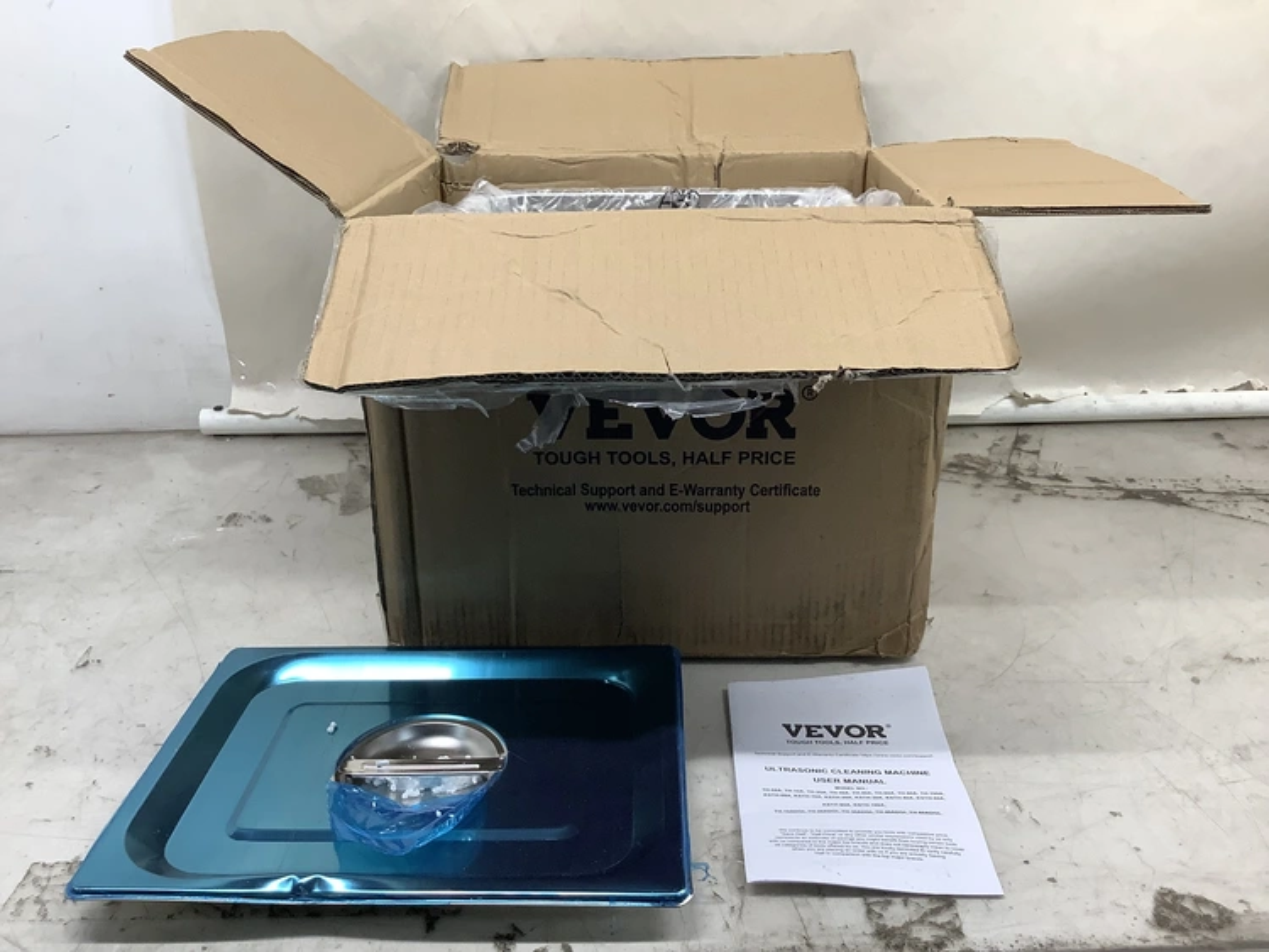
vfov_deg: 45.5
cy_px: 476
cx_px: 634
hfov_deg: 58.3
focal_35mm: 31
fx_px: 1137
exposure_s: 1/120
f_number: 2.4
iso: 80
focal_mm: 3.3
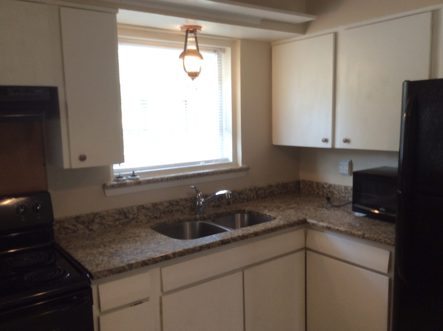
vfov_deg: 42.8
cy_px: 166
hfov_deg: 55.4
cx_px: 222
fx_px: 422
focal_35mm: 33
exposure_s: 1/24
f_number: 2.4
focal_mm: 3.3
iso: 50
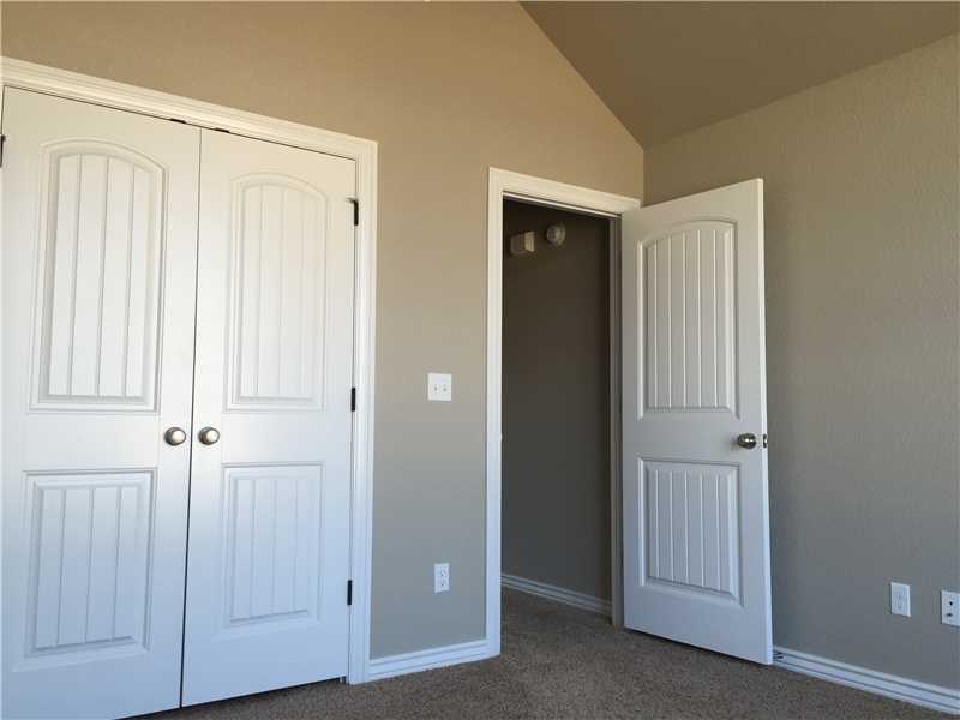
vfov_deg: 48.2
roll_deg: -0.4
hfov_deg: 61.7
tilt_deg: +5.2
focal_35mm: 29
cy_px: 360
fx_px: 804
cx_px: 480
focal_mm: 4.15
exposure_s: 1/60
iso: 32
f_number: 2.2
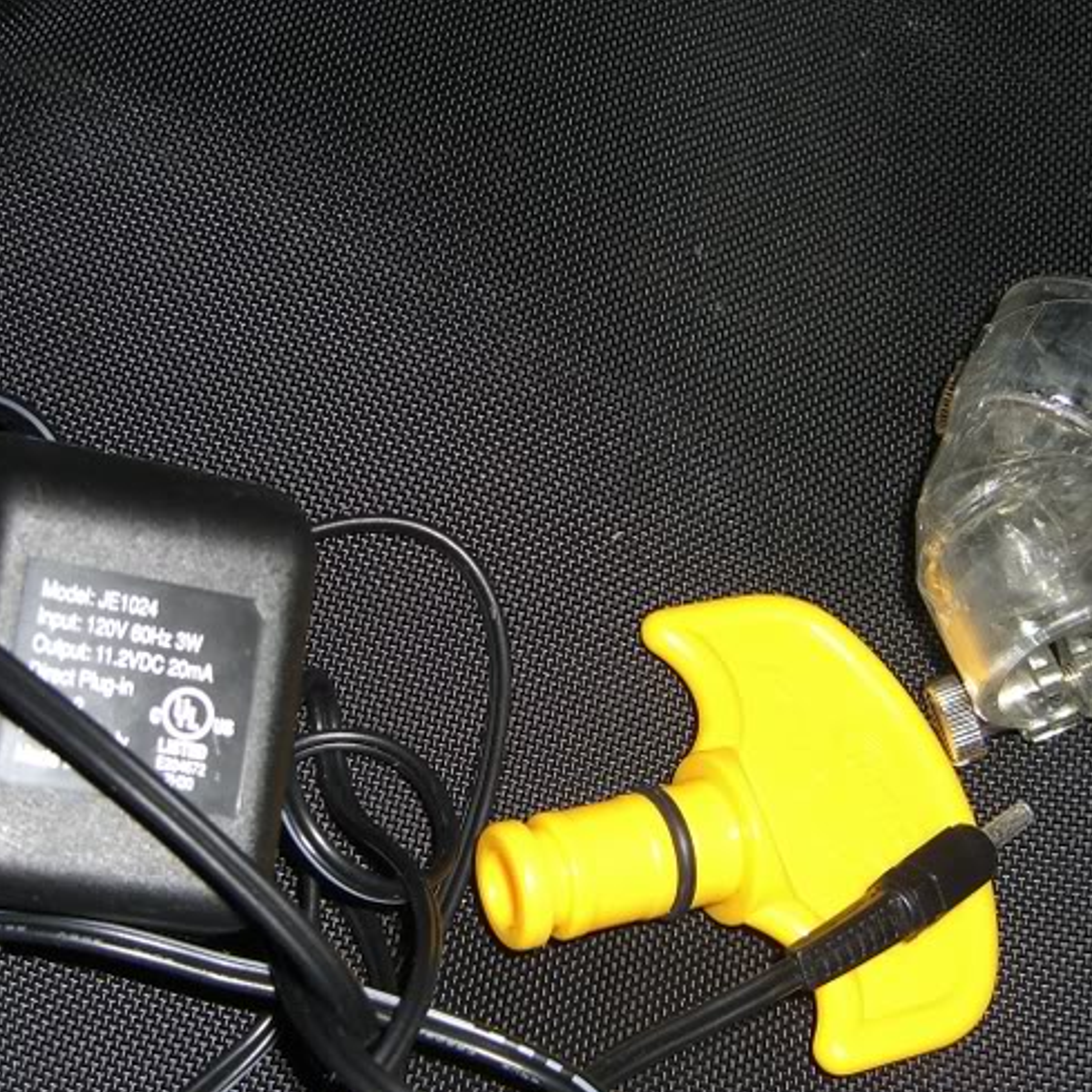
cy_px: 652
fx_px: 1963
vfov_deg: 31.0
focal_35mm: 55
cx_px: 453
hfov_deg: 31.0
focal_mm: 7.9
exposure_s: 1/60
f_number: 2.8
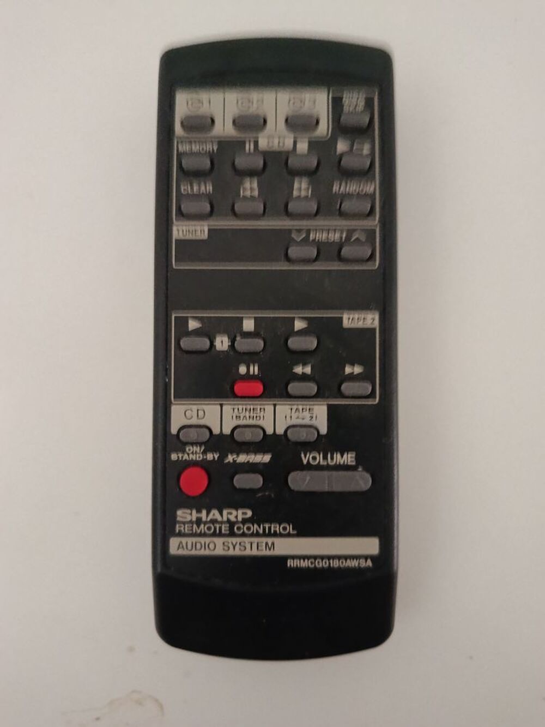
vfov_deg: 71.6
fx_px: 504
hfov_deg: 56.8
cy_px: 364
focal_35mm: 24
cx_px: 272
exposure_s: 1/20
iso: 5000
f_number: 1.7
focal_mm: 5.24
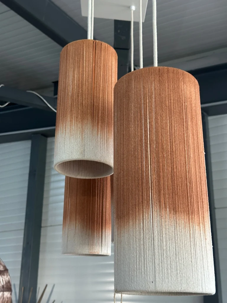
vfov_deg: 39.7
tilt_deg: +18.7
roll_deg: -1.3
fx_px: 420
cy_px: 152
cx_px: 114
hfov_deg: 30.3
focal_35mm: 48
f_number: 1.8
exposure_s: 1/33
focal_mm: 6.9
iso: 200
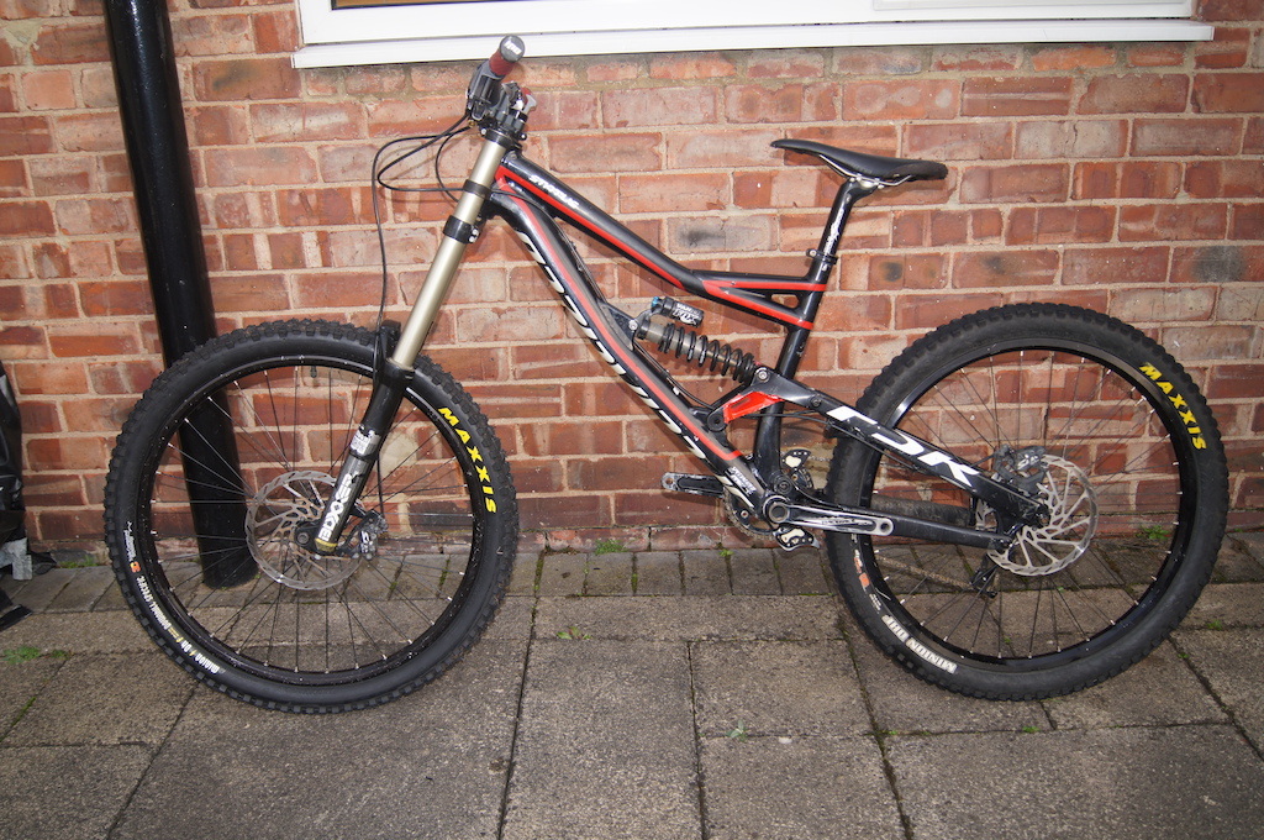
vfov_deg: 39.9
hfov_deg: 57.3
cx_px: 632
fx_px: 1157
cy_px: 420
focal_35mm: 33
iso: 100
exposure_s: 1/160
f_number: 4
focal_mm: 22
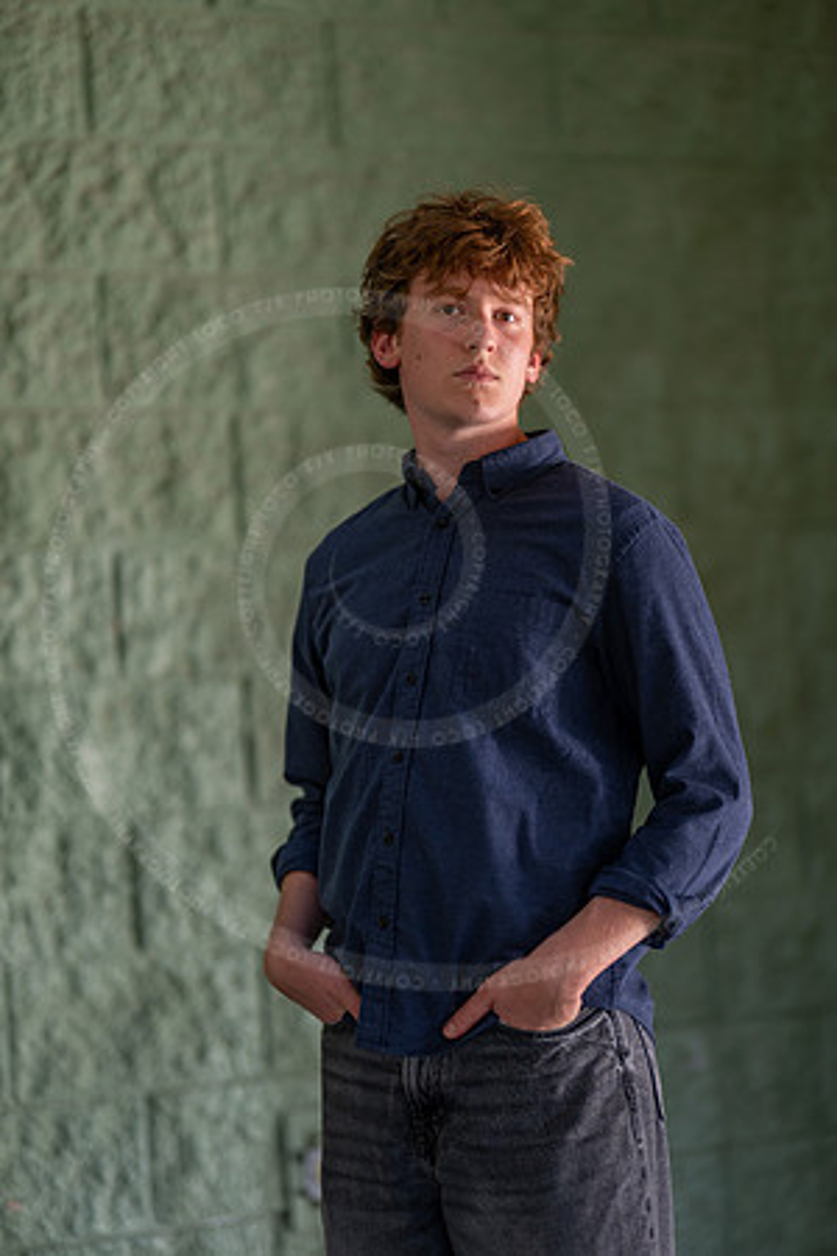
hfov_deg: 16.1
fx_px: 2964
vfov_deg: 23.9
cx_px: 418
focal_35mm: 85
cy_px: 628
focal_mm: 85
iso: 125
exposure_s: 1/320
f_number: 1.2
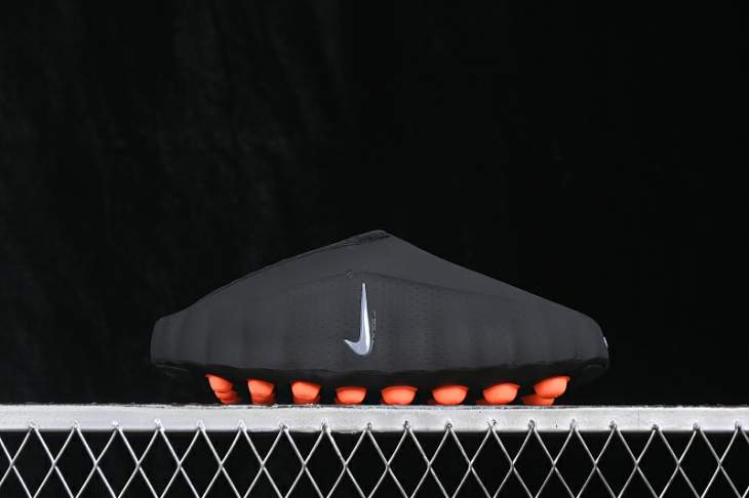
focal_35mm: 75
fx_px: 1560
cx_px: 374
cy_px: 249
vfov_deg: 18.2
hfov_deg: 27.0
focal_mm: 50
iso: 160
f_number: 6.3
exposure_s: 1/60
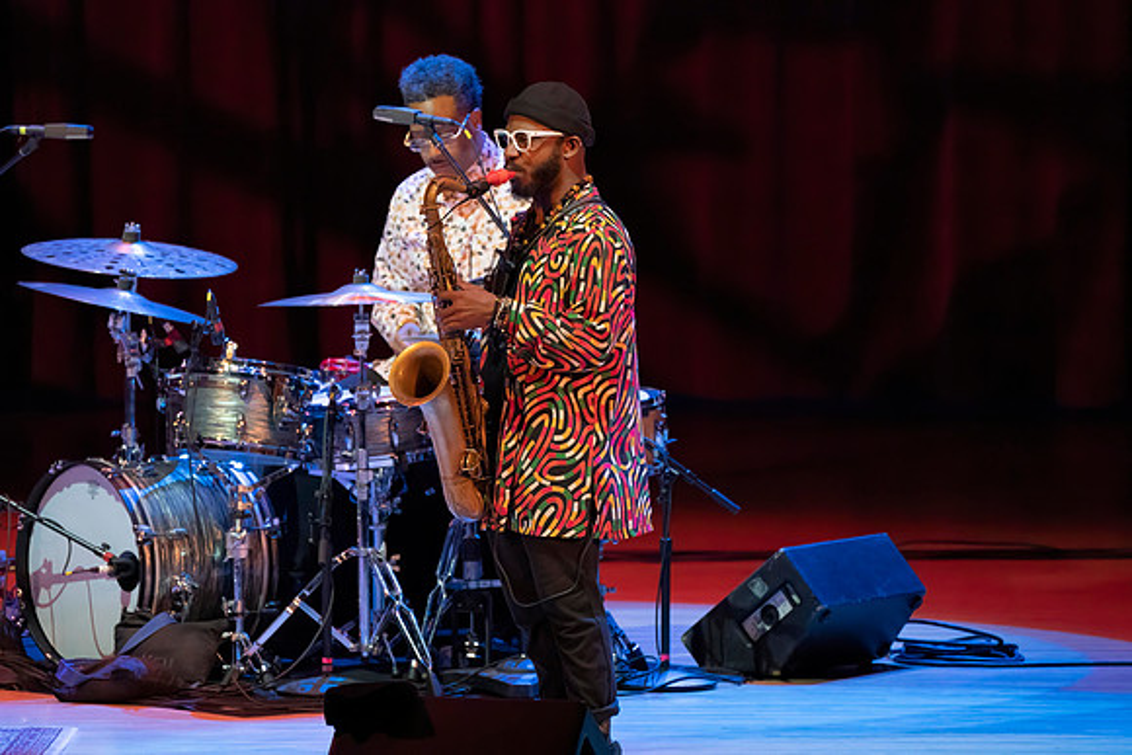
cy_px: 432
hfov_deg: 4.5
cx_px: 508
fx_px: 14353
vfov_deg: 3.0
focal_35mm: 456
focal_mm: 397
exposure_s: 1/250
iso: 6400
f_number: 5.6
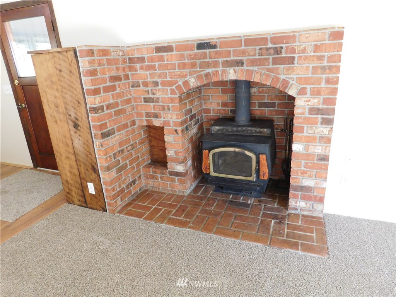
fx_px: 263
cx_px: 198
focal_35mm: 23
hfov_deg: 73.9
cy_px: 148
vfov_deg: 58.9
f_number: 3
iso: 400
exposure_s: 1/25
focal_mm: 4
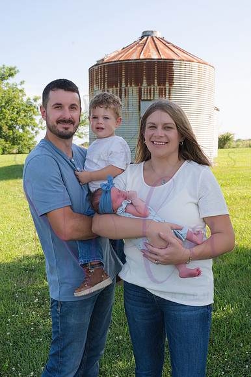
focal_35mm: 42
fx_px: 440
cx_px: 126
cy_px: 188
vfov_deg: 46.4
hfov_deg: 31.9
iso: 400
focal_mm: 42
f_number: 9
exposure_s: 1/320
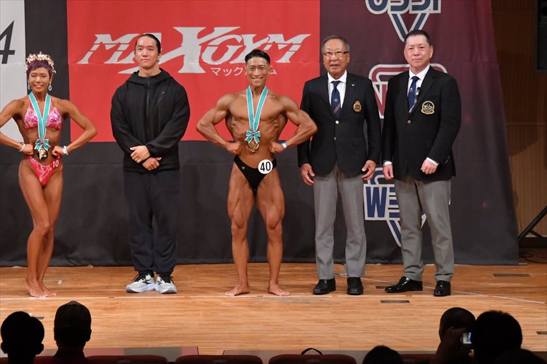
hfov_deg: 9.5
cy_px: 182
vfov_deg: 6.3
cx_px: 274
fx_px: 3296
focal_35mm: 217
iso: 8000
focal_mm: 145
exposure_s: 1/400
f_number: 5.6
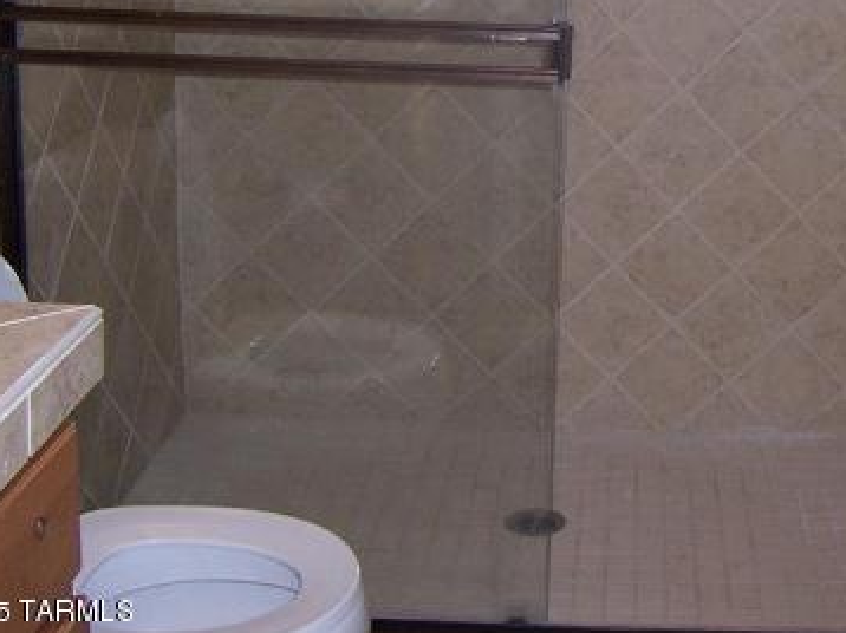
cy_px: 92
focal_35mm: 59
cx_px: 666
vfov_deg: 24.2
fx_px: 1441
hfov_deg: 31.9
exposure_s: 1/60
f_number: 2.8
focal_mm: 5.5
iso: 140
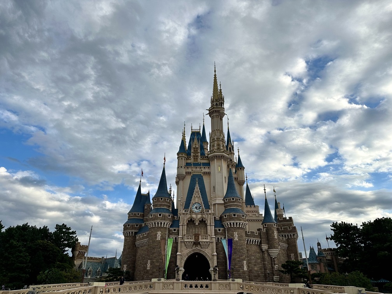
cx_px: 196
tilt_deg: +27.4
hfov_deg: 71.6
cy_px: 147
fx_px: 272
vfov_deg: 56.8
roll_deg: -0.6
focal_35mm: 24
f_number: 1.78
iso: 80
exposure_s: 1/2809
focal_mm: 6.86
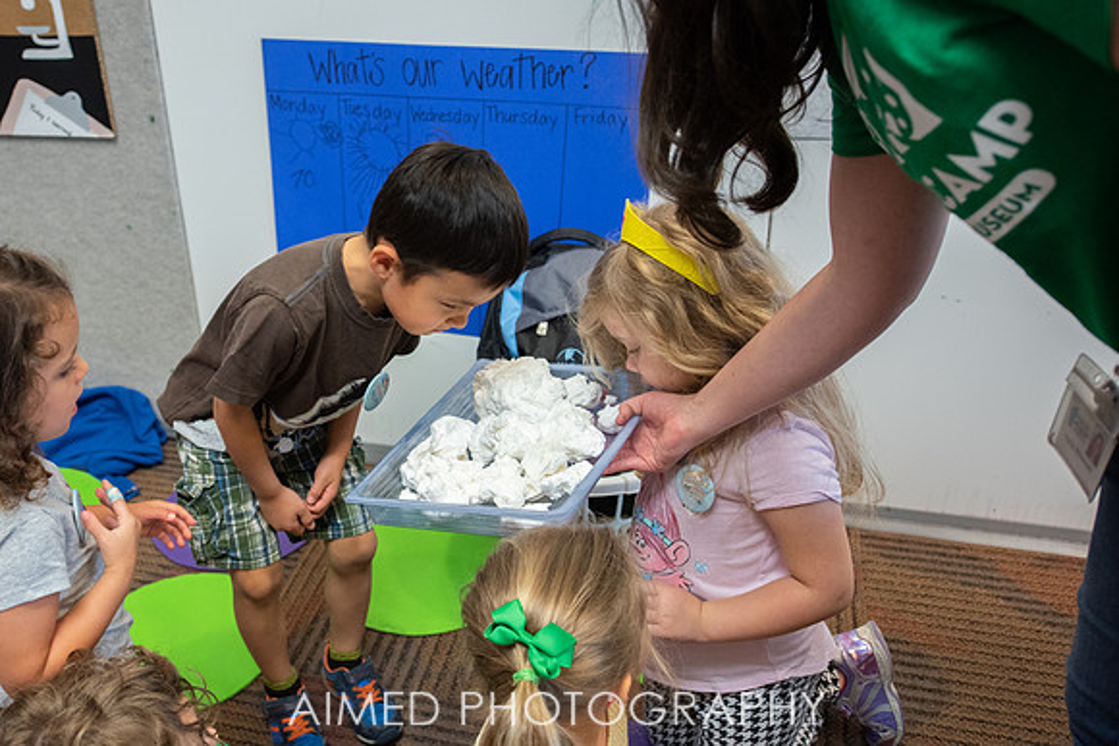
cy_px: 334
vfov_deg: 37.5
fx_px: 1097
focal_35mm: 35
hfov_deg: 53.0
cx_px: 373
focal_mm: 24
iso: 1000
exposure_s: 1/250
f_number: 2.8
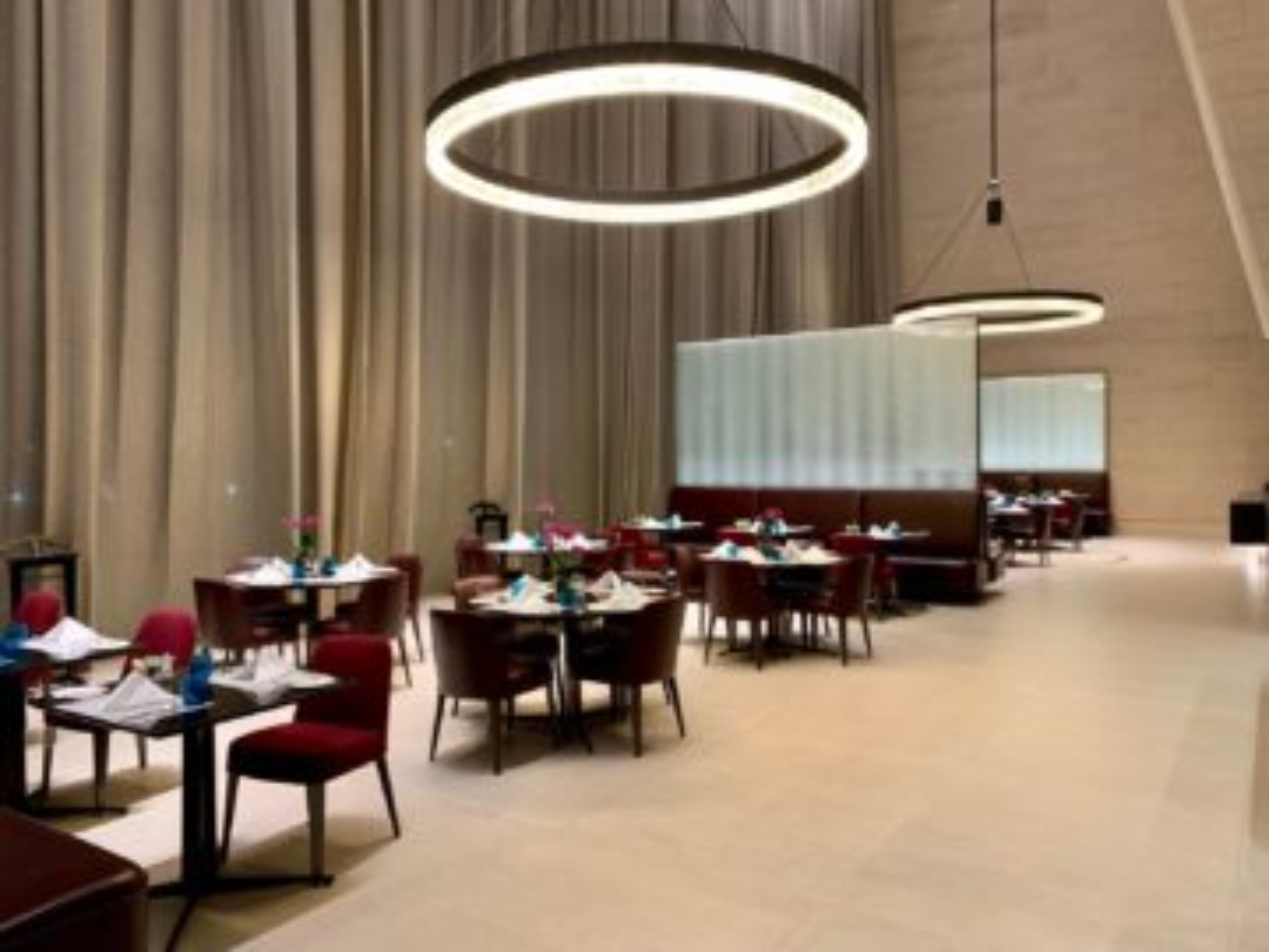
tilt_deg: +0.3
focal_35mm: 26
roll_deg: -0.7
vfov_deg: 53.1
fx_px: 953
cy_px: 476
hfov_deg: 67.3
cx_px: 634
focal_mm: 4.25
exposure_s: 1/50
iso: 125
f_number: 1.8
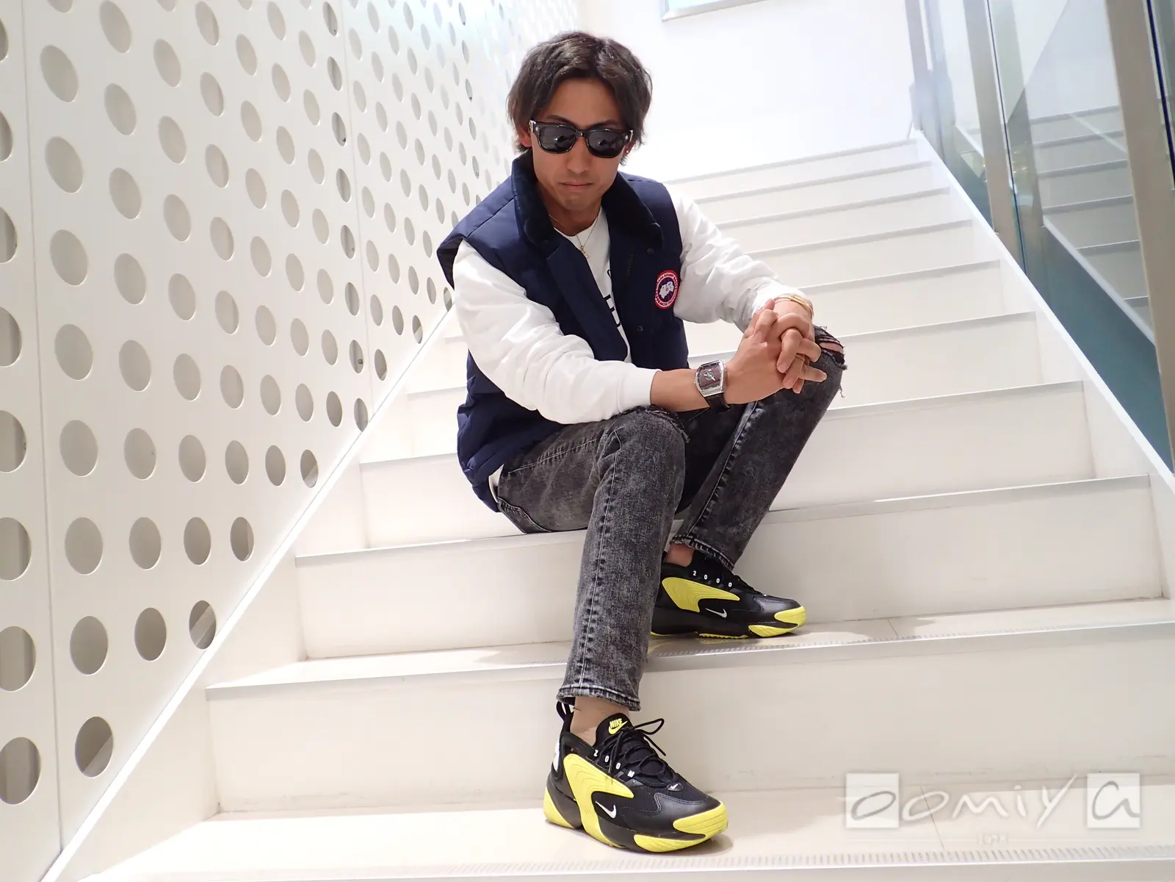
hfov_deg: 60.0
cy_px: 441
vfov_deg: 46.8
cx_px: 588
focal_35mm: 30
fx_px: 1018
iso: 200
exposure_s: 1/40
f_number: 2.3
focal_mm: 5.5
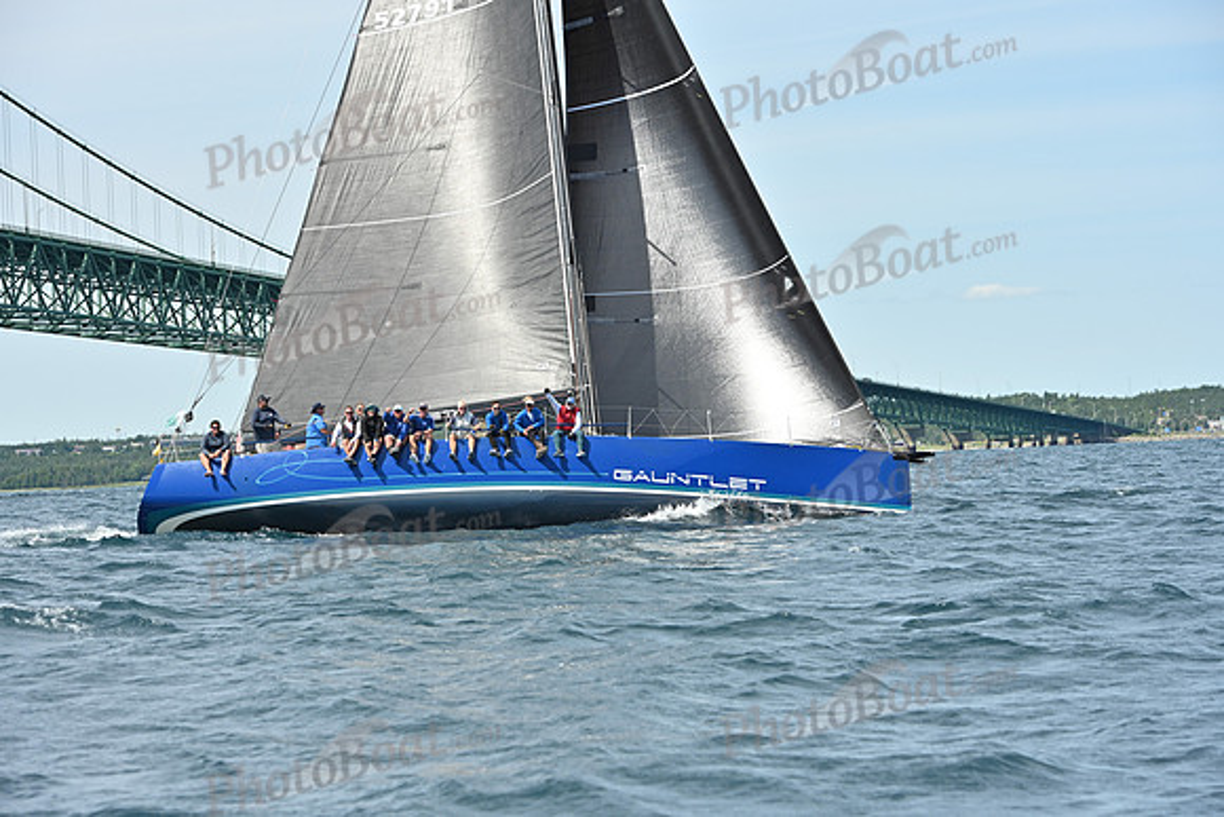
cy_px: 408
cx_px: 612
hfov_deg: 17.6
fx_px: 3945
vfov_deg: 11.8
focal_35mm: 116
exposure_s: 1/1250
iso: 320
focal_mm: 116
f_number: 8
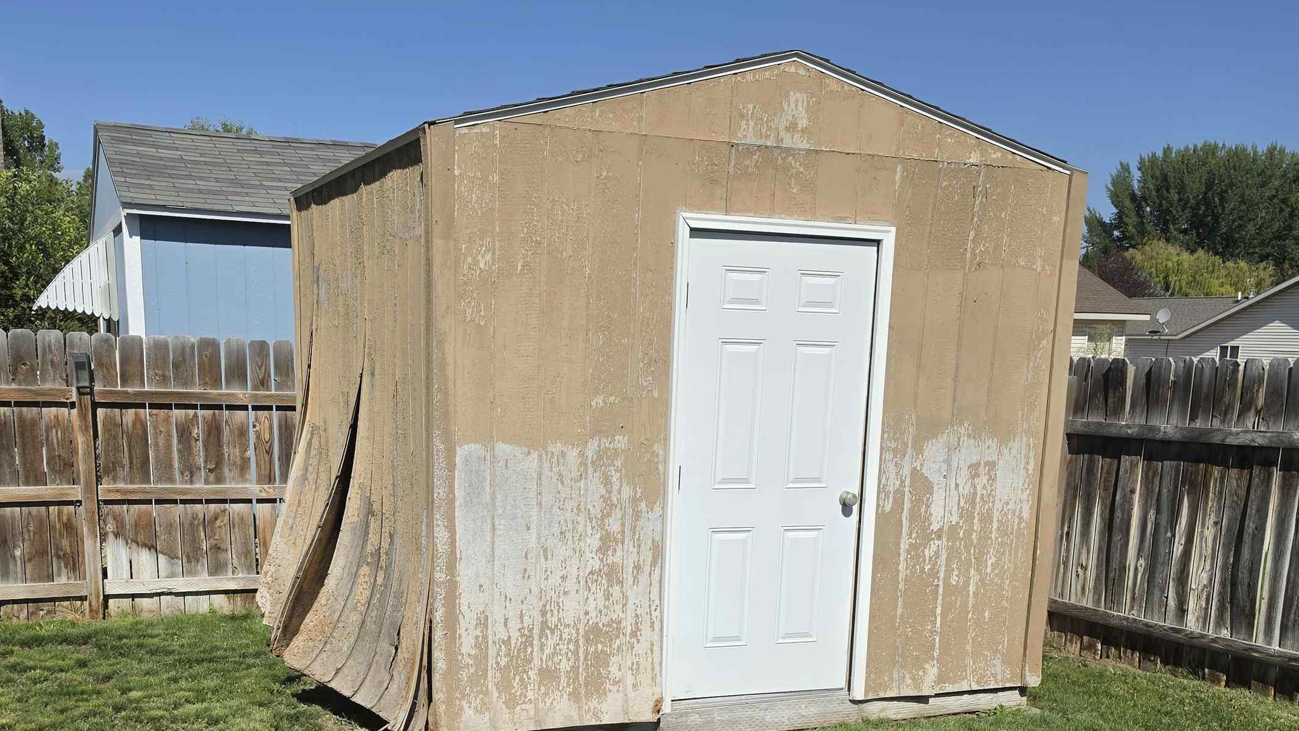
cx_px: 614
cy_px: 563
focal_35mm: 36
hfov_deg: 55.3
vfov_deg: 32.1
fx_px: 1240
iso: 40
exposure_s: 1/7939
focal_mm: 6.5
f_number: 1.4
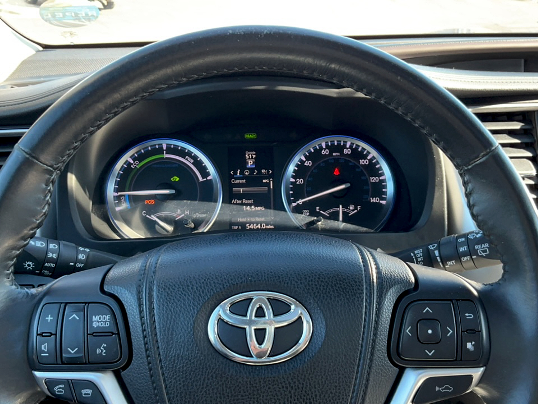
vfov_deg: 46.8
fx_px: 466
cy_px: 202
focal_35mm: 30
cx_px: 269
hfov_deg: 60.0
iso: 50
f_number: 1.8
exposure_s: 1/60
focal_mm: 3
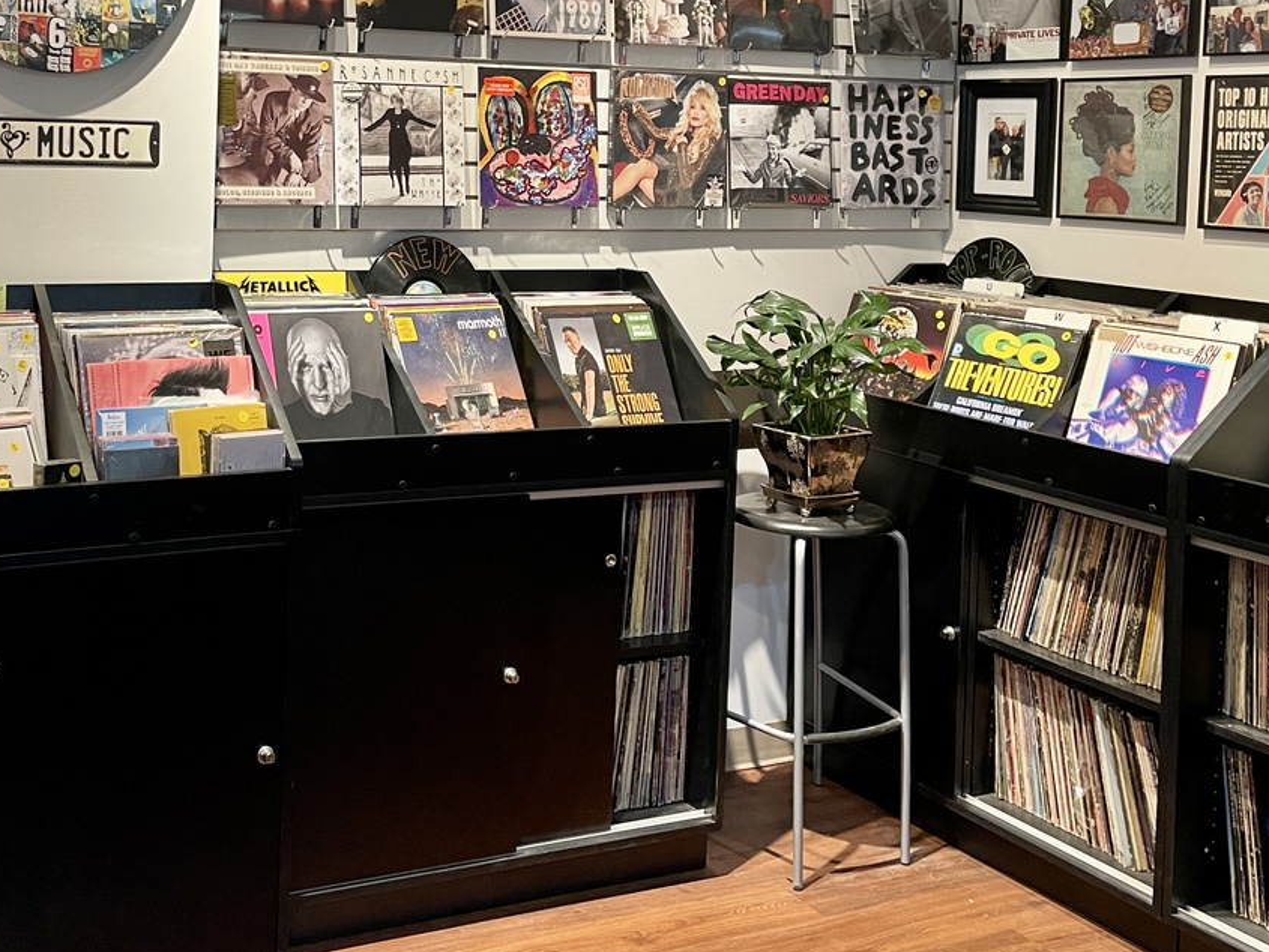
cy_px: 216
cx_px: 355
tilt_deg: -1.7
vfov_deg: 33.5
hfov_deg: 43.7
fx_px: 1540
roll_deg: -1.6
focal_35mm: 42
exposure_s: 1/60
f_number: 1.6
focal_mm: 4.2
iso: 160
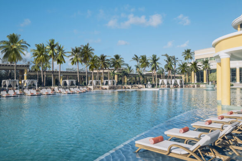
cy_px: 80
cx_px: 121
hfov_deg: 63.7
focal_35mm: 29
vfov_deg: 45.0
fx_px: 195
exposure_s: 1/200
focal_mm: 19.1
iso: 400
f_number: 13
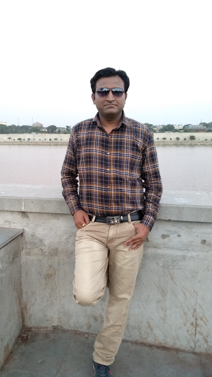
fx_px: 240
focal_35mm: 24
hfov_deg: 47.6
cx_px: 93
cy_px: 189
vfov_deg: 76.3
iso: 800
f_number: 2.2
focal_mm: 3.81
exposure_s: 1/25
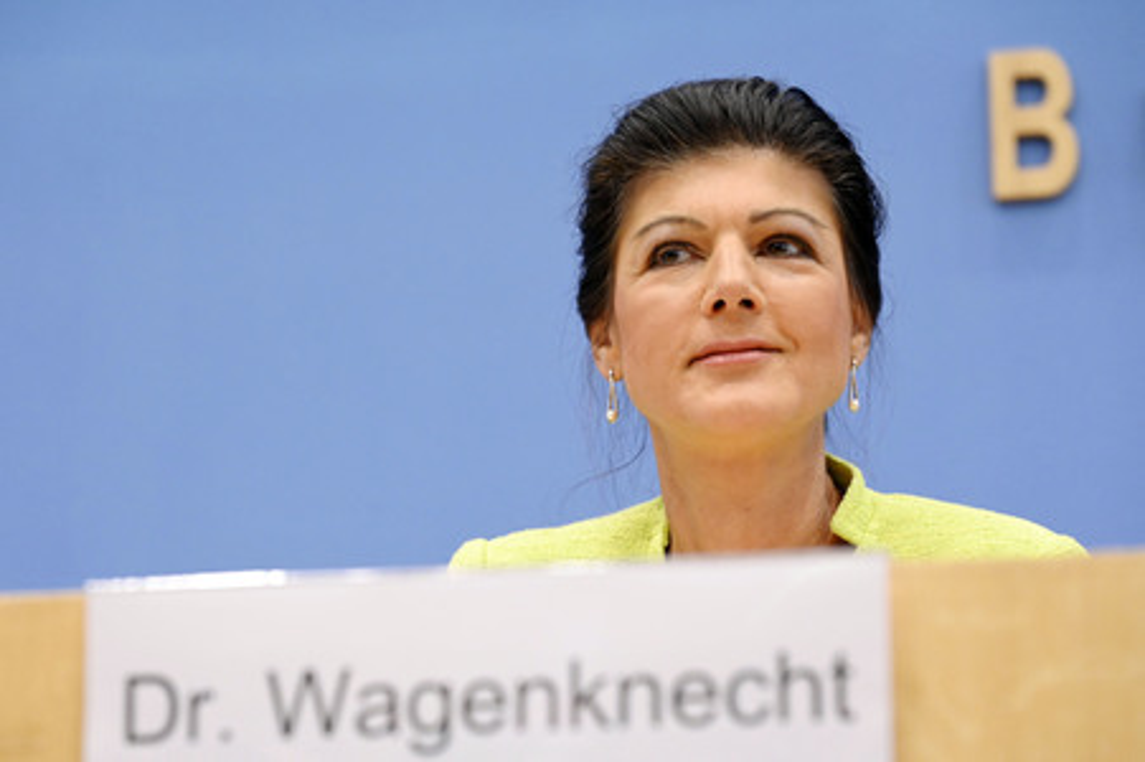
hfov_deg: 21.3
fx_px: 3051
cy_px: 381
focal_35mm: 96
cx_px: 572
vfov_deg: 14.2
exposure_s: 1/500
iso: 5000
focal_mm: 96
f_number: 5.6
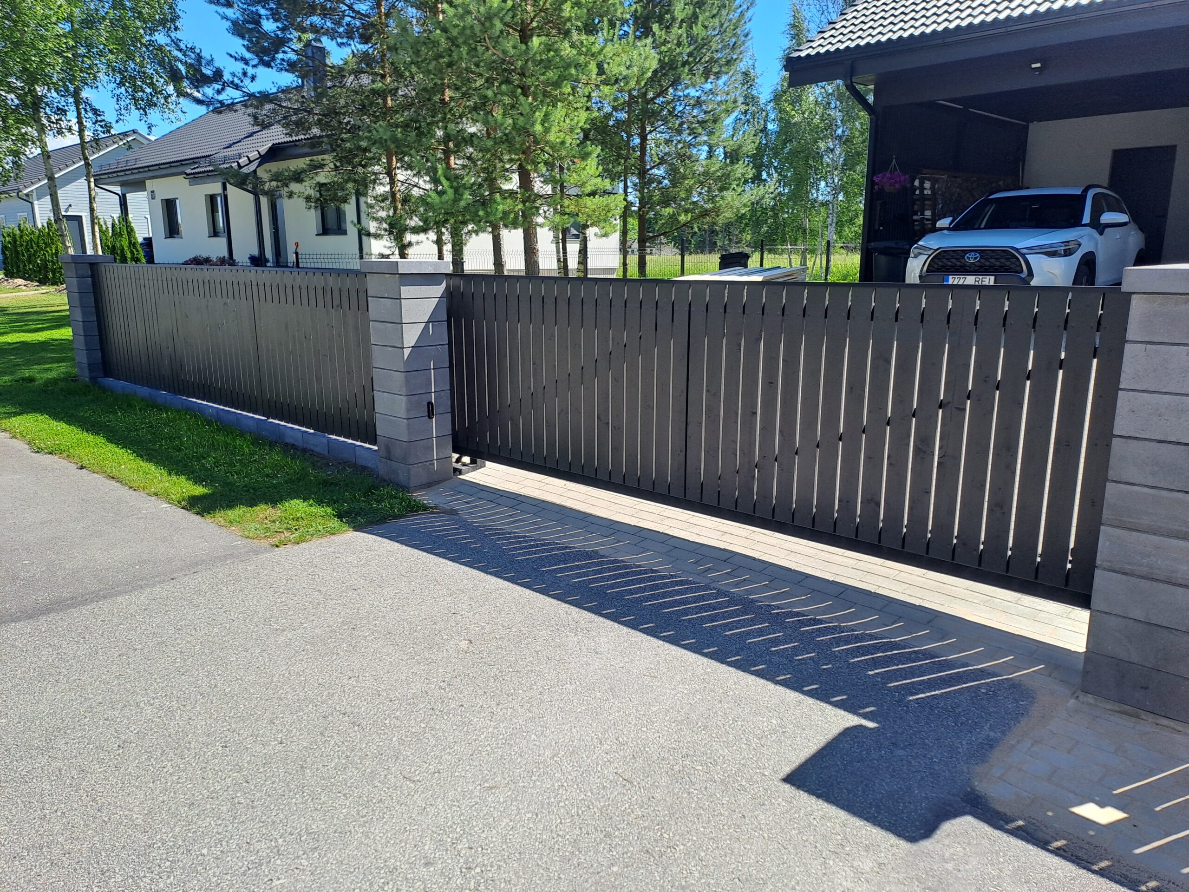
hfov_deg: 69.4
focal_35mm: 25
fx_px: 859
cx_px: 594
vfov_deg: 54.9
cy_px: 446
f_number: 1.8
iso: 32
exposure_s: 1/833
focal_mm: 4.65
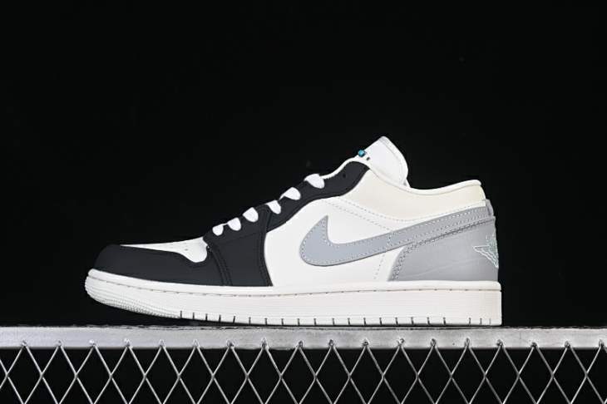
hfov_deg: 27.0
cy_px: 202
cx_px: 304
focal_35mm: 75
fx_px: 1264
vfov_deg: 18.2
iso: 160
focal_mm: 50
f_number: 8
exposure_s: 1/80
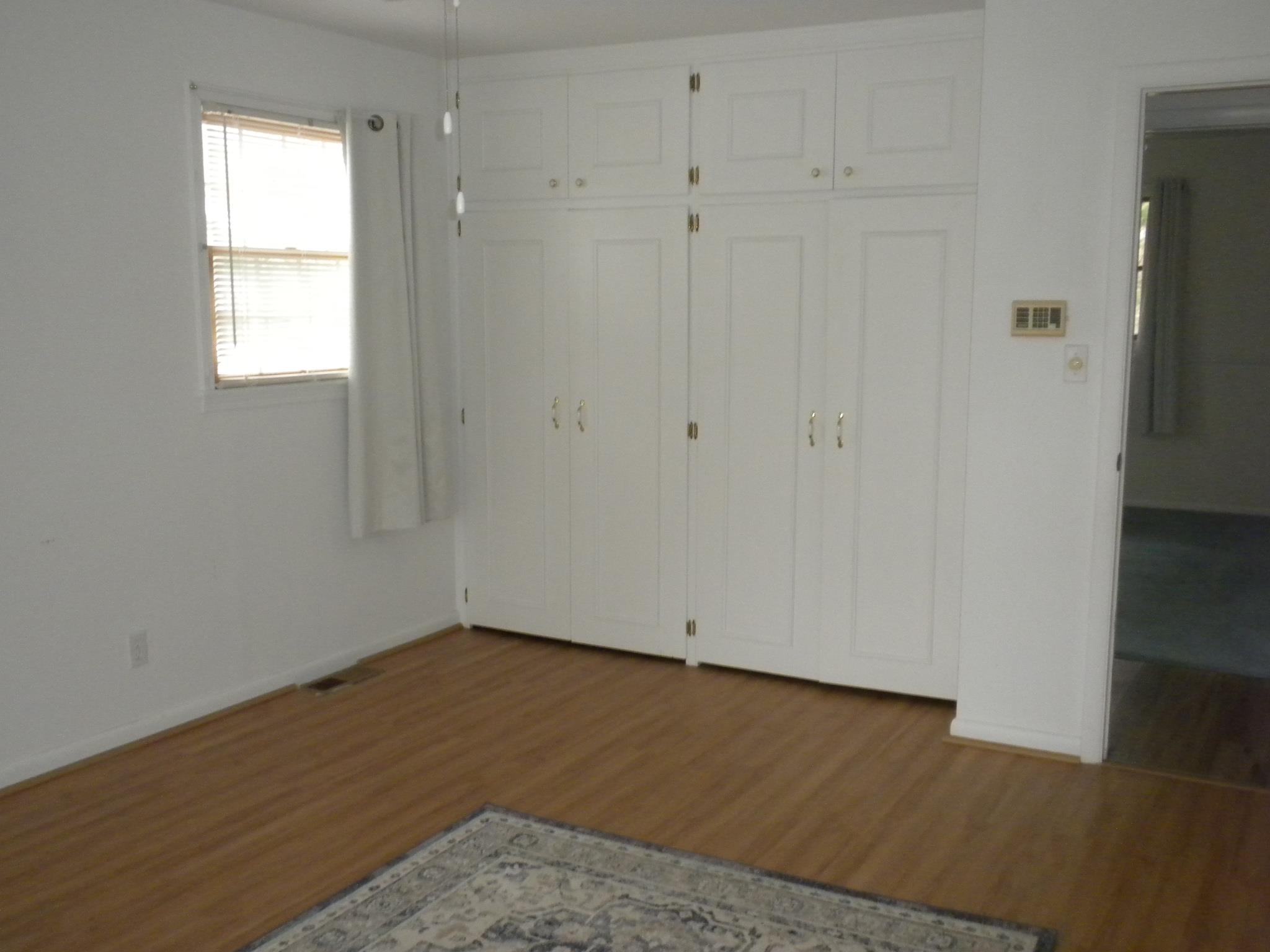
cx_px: 635
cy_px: 476
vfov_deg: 38.7
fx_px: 1357
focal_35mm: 37
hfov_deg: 50.1
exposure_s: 1/30
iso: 400
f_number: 3.5
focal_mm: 6.6
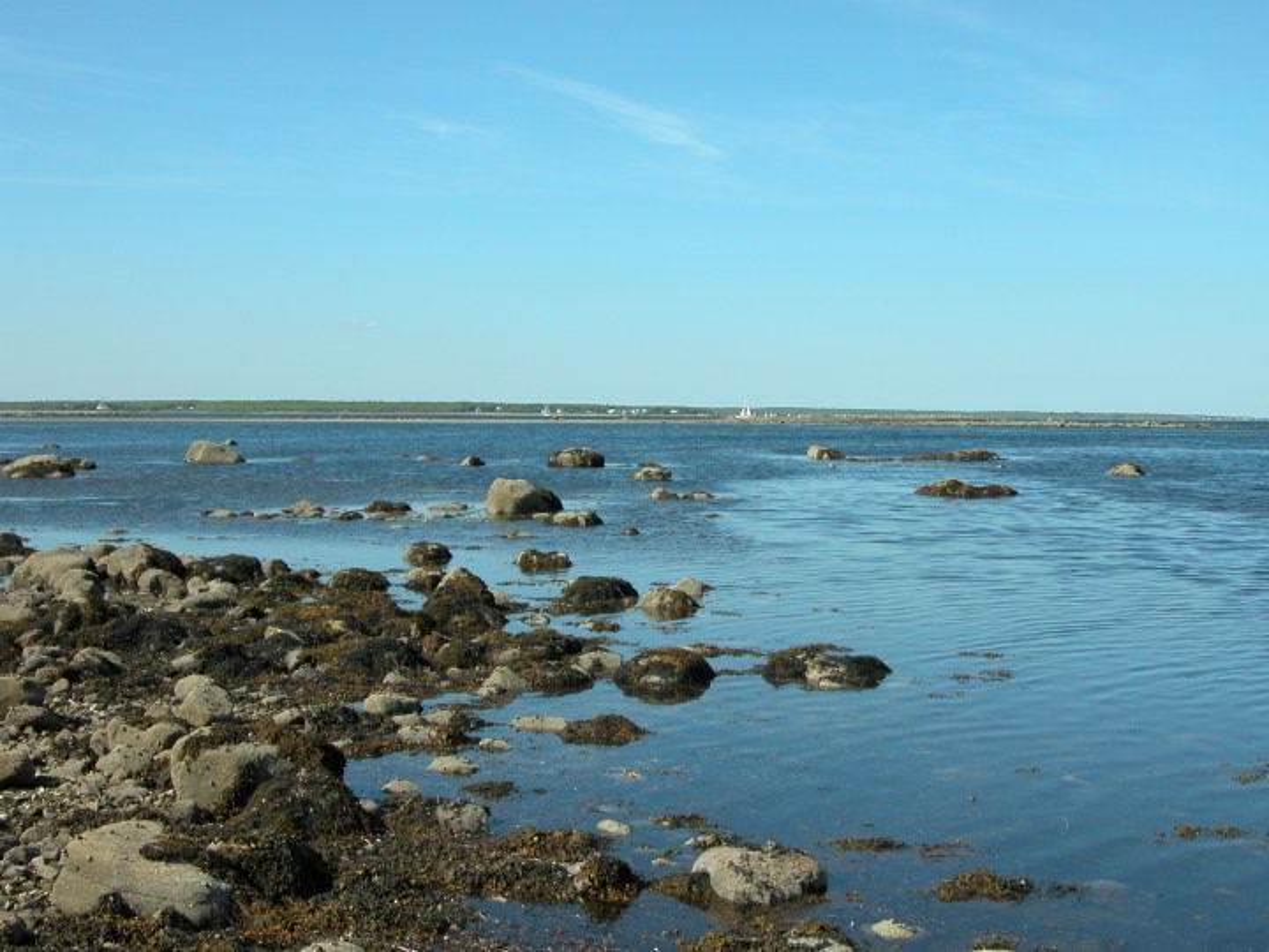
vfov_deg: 25.2
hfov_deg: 33.2
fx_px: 2126
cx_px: 634
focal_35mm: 58
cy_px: 476
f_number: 6.3
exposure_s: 1/336
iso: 100
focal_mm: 14.7
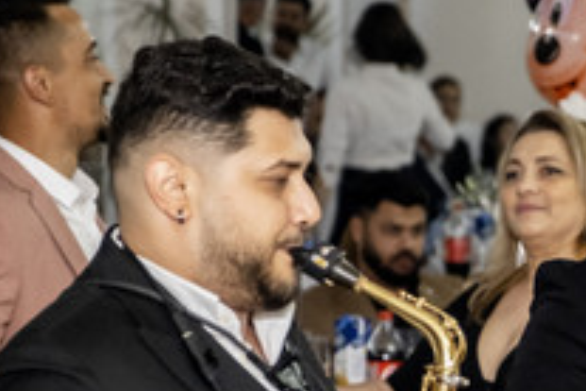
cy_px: 302
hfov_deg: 7.9
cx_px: 824
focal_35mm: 257
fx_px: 4183
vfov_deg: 5.3
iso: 1250
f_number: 2.8
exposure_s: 1/160
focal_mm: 55
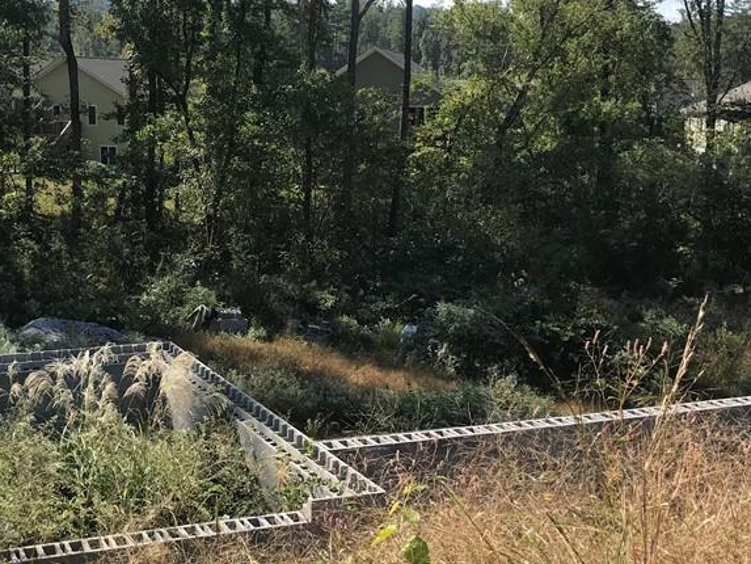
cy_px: 251
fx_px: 1085
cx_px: 214
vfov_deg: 29.1
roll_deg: -1.0
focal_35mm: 50
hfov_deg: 37.5
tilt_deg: -7.5
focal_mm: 3.99
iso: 20
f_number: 1.8
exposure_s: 1/1153
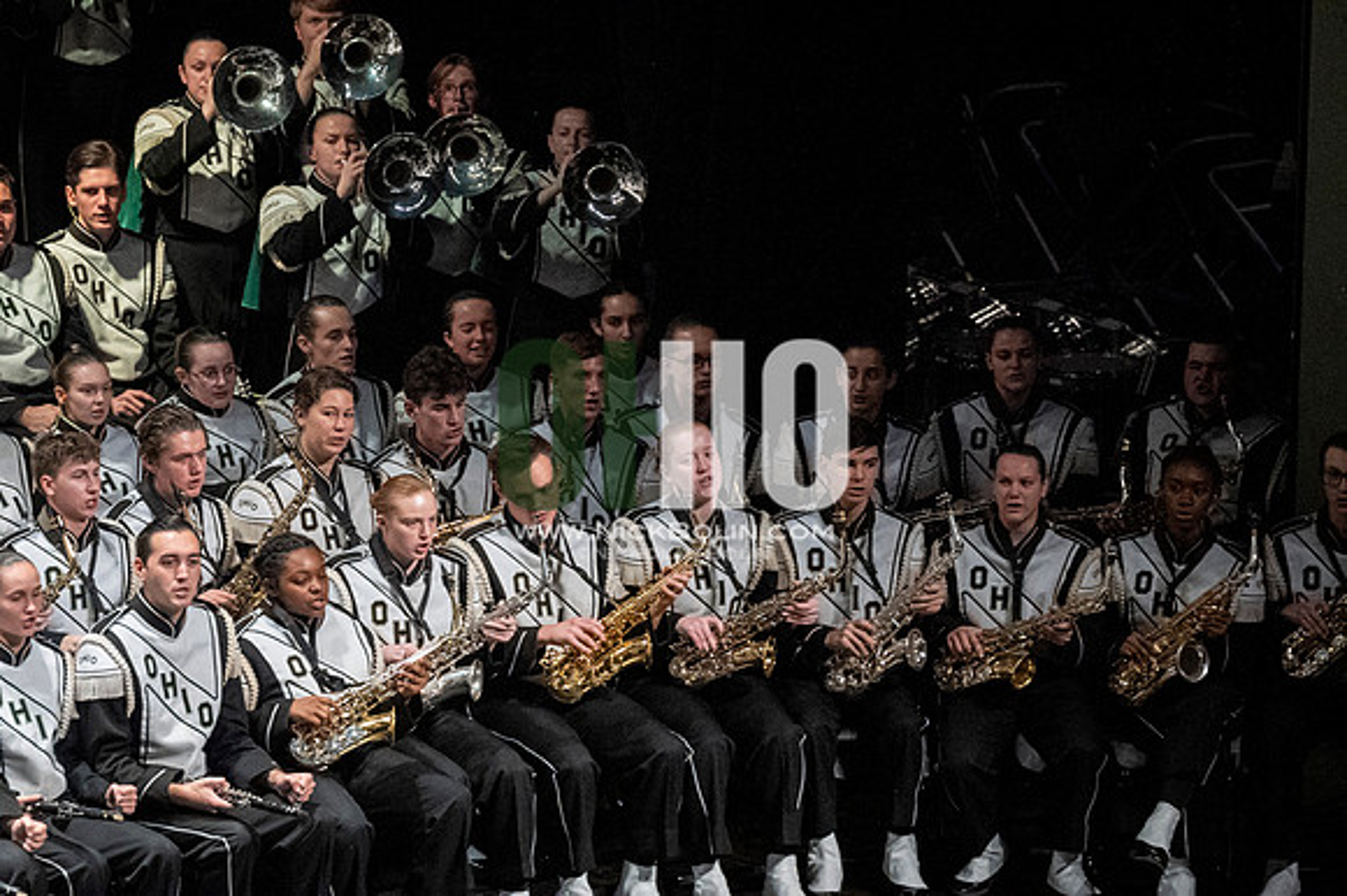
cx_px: 674
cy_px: 448
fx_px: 9797
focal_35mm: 262
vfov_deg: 5.2
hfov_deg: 7.9
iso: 5000
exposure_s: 1/500
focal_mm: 175
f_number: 4
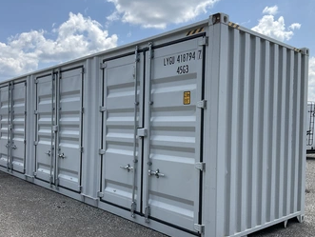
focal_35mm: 35
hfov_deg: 52.5
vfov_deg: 40.7
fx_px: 319
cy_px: 130
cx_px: 148
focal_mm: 3
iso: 25
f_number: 1.8
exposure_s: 1/1626
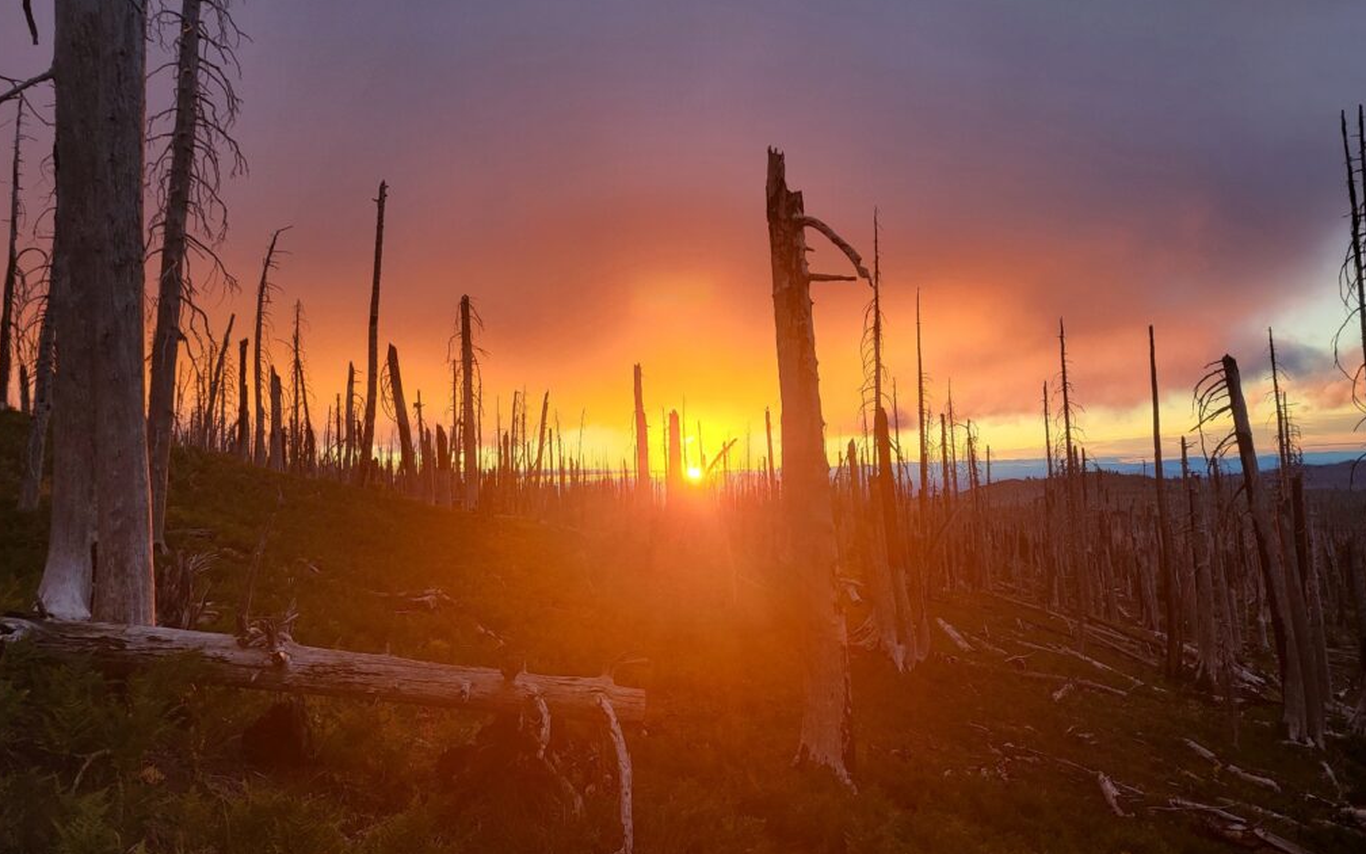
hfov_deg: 66.5
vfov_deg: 44.5
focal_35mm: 28
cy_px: 424
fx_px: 1042
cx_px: 678
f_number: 1.8
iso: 40
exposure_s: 1/286
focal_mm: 5.4
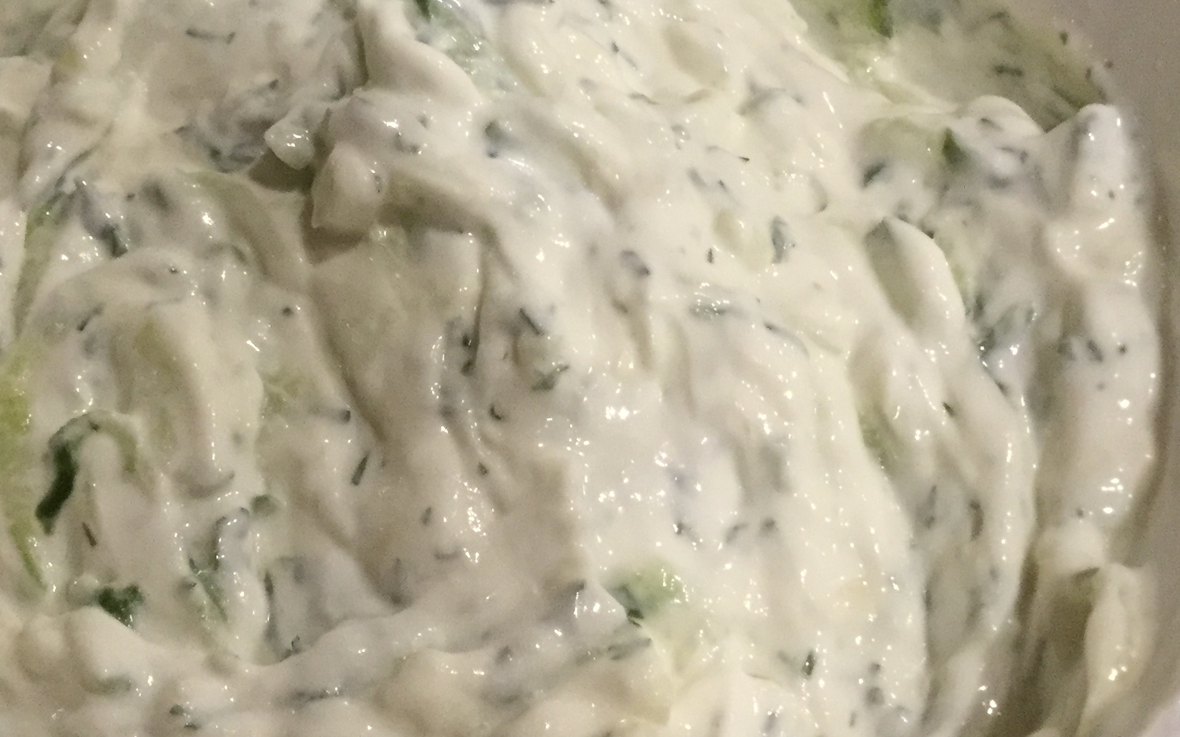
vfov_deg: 20.0
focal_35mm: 65
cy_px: 314
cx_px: 448
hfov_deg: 31.4
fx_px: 2090
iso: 125
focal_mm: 3.3
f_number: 2.4
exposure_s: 1/30
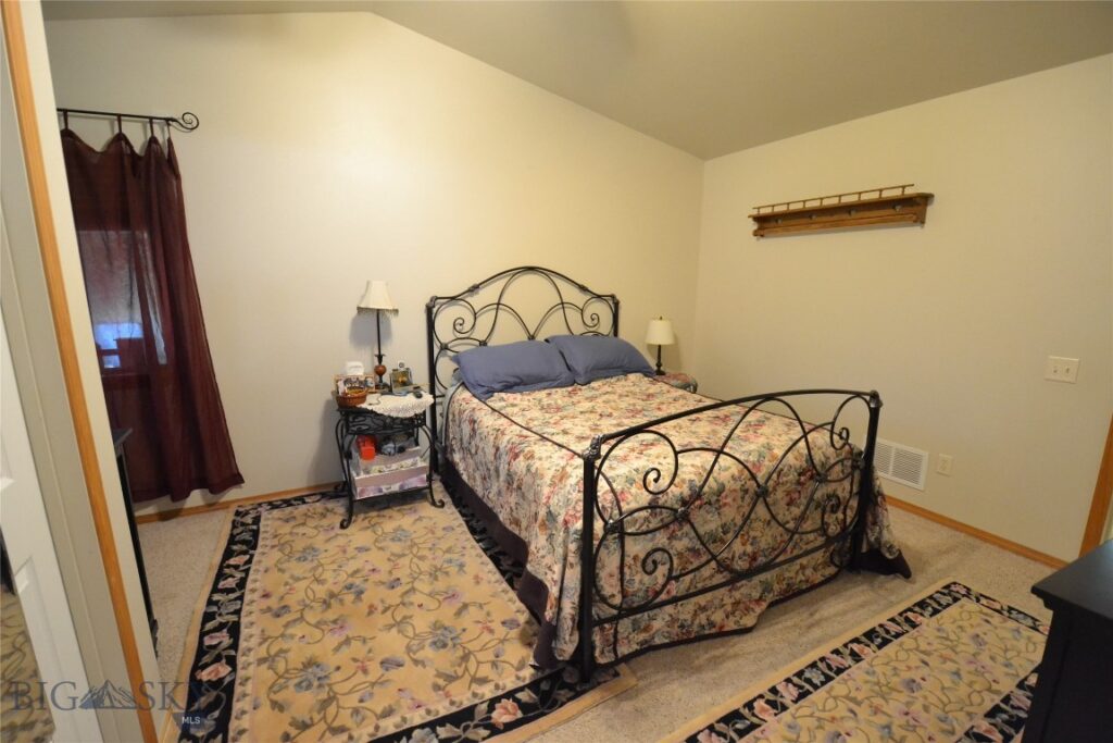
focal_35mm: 15
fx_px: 464
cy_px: 372
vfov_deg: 77.3
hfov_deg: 100.4
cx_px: 556
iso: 3200
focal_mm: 10
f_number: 3.5
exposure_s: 1/50
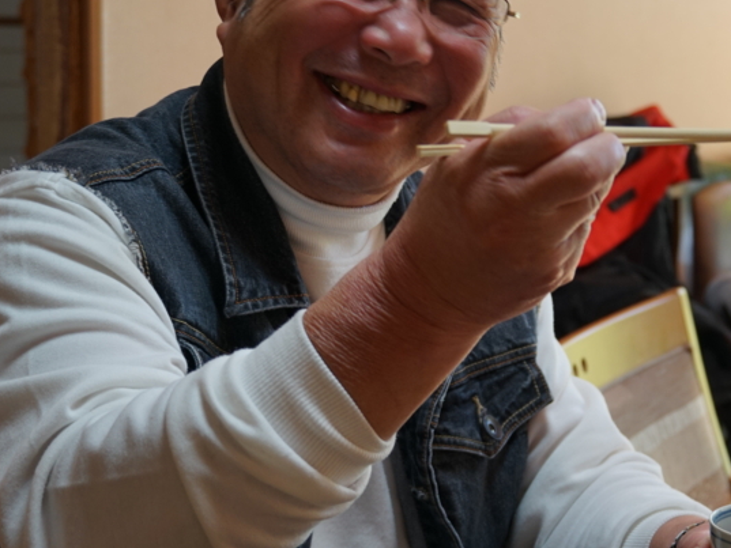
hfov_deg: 23.4
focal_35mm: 83
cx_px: 508
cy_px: 254
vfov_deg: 17.8
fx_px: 1753
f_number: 4.5
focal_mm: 39
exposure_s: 1/60
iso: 400
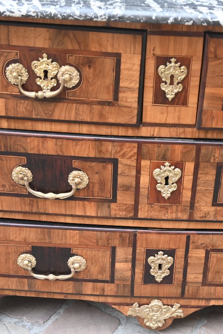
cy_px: 170
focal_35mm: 61
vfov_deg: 32.8
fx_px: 568
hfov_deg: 22.1
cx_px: 145
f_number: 3.8
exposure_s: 1/125
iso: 560
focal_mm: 26.5
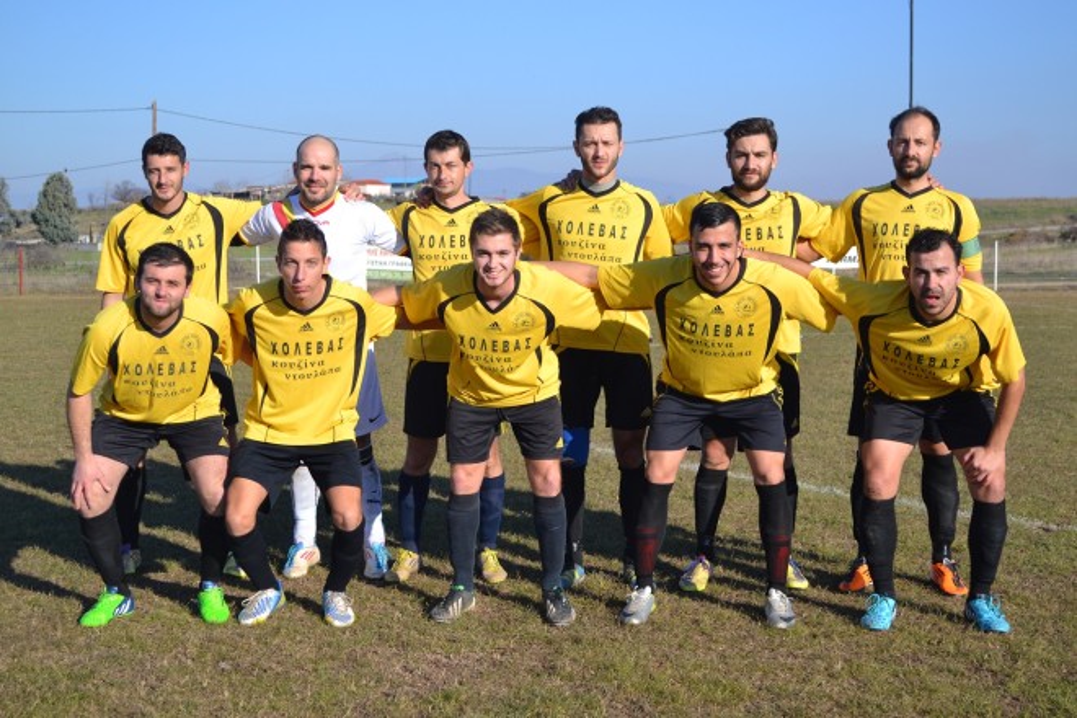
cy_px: 359
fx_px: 1705
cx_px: 538
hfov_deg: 35.1
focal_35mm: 57
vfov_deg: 23.8
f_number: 6.3
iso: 400
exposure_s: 1/1600
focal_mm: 38
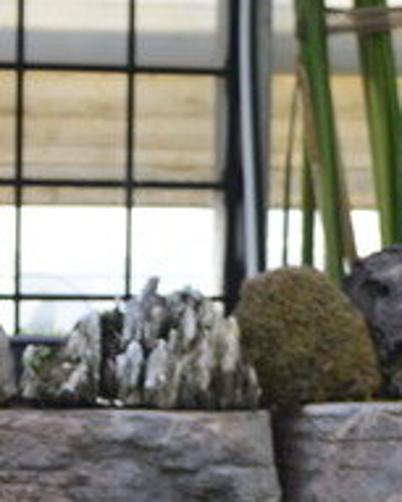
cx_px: -179
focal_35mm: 261
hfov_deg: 5.9
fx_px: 3879
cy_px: 917
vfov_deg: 7.2
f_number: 4
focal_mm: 38
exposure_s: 1/125
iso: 100
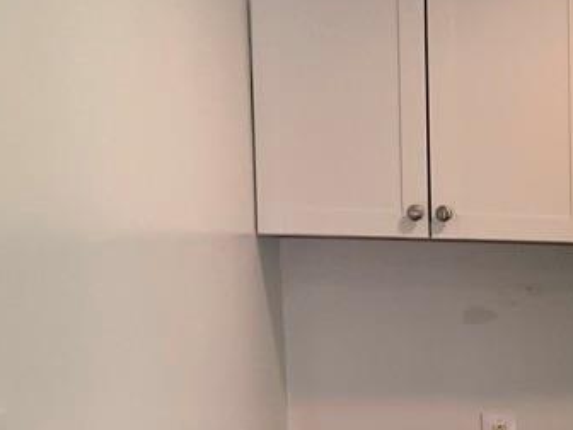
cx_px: 948
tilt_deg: -7.9
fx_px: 1639
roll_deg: +0.0
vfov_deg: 14.5
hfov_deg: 17.2
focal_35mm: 99
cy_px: 502
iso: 100
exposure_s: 1/120
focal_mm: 4.25
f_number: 1.8
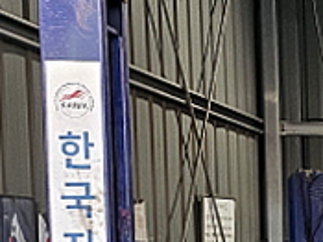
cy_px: 393
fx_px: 1231
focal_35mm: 132
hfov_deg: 13.3
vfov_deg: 10.7
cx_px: 600
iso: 200
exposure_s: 1/120
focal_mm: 5
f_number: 1.8
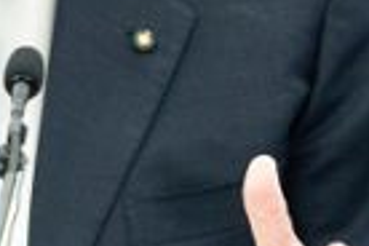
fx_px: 15251
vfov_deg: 0.9
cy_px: -39
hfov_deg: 1.4
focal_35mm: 1488
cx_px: 32
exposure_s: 1/250
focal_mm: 200
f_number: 2.8
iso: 1250
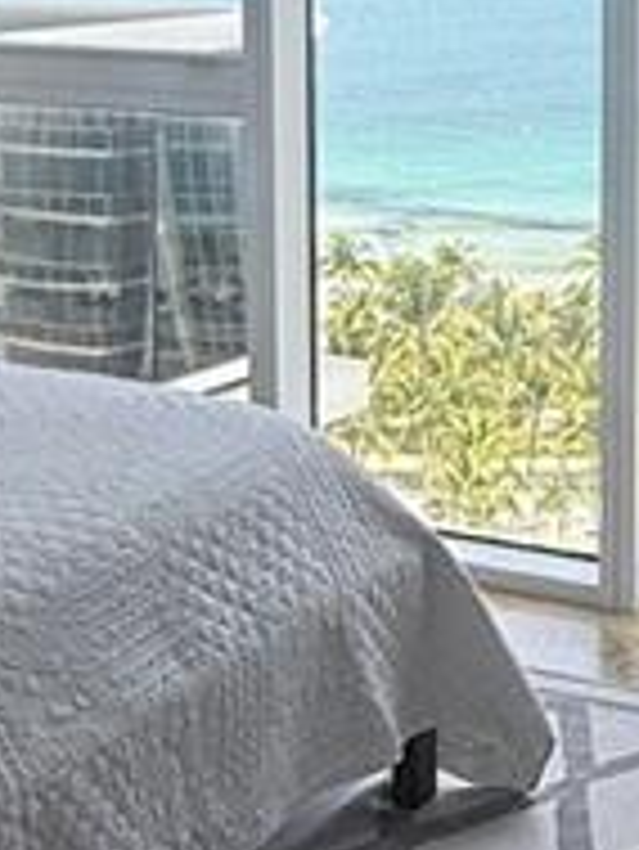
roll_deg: -0.5
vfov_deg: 21.6
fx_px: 2188
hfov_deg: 16.4
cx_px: 554
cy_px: 126
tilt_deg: -6.6
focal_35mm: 89
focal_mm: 2.22
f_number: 2.2
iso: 50
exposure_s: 1/363
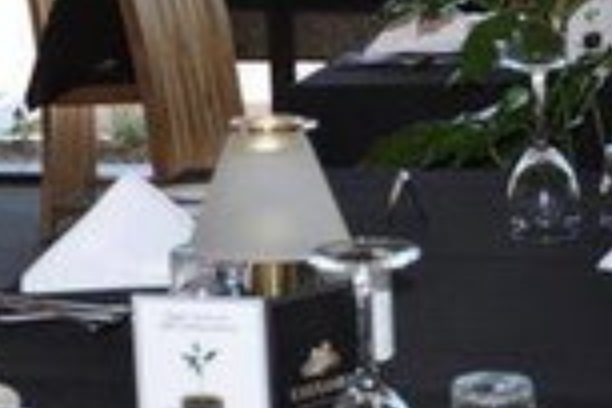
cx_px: 232
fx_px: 2074
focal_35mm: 122
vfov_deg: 11.2
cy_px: 22
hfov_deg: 16.8
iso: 200
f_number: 4
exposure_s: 1/100
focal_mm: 26
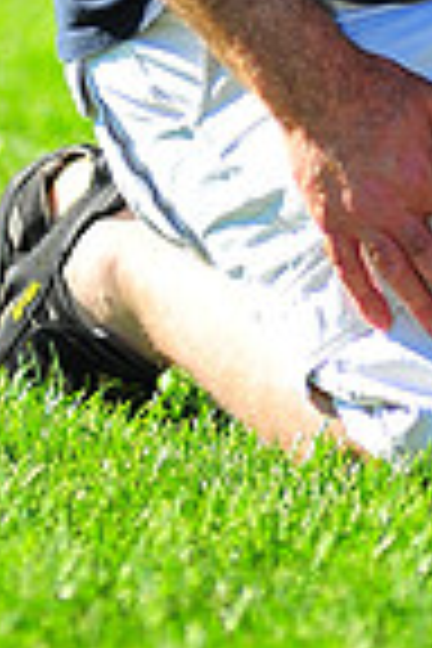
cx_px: 549
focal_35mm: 726
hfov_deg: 1.9
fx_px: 13067
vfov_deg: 2.8
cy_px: -477
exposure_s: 1/1250
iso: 200
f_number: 3.5
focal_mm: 180
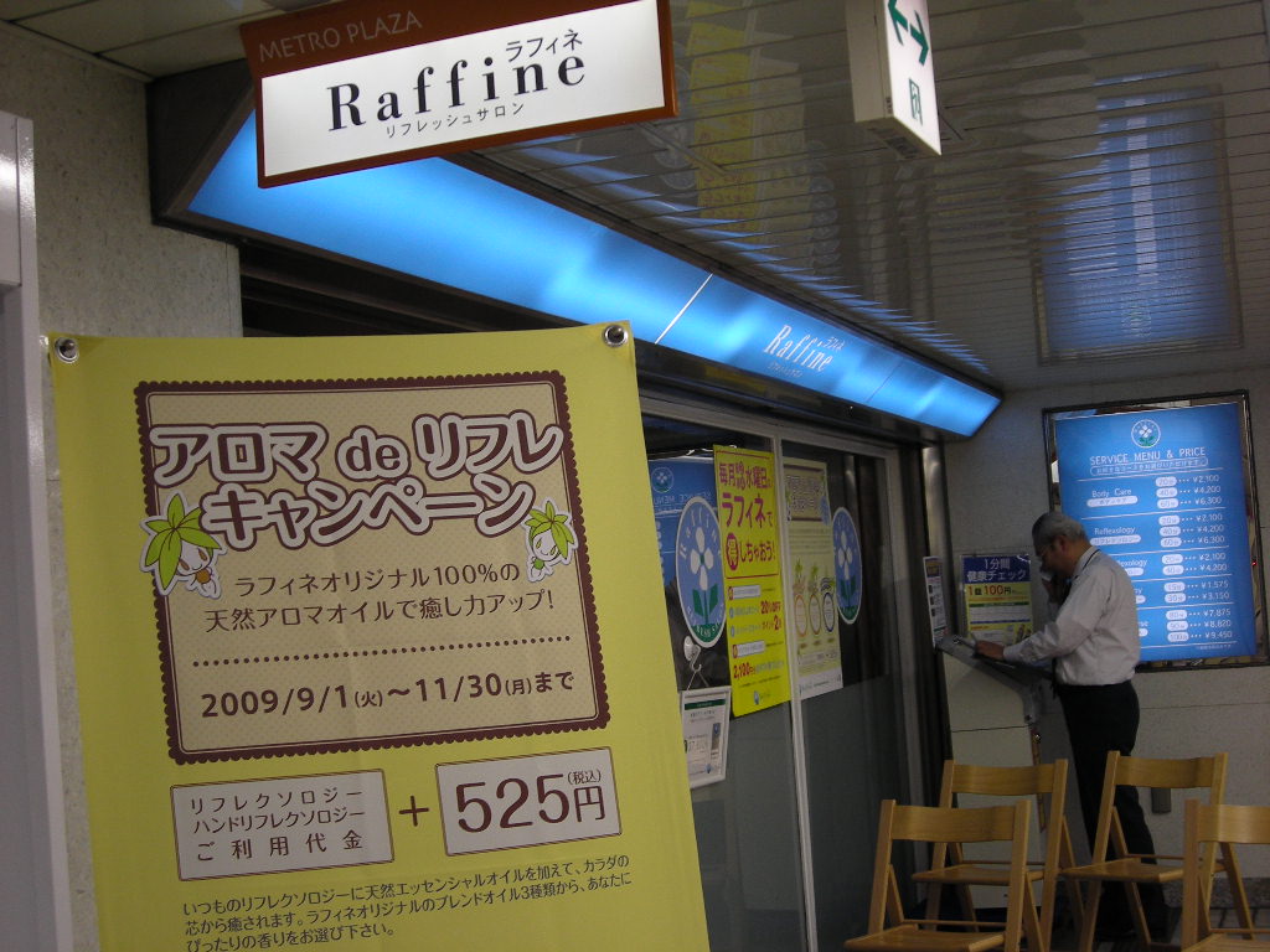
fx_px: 1724
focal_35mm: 47
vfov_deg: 30.9
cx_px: 635
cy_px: 476
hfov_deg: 40.4
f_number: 3.4
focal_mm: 7.8
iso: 83
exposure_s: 1/29.8
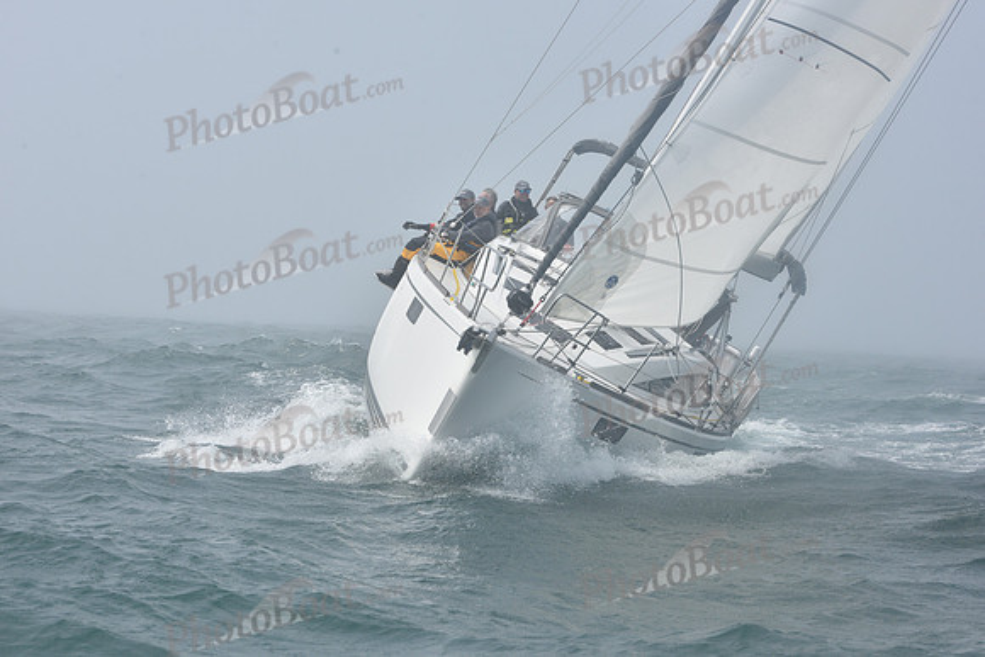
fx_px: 2518
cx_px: 492
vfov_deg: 14.9
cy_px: 328
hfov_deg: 22.1
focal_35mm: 92
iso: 320
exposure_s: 1/800
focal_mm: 92
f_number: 11
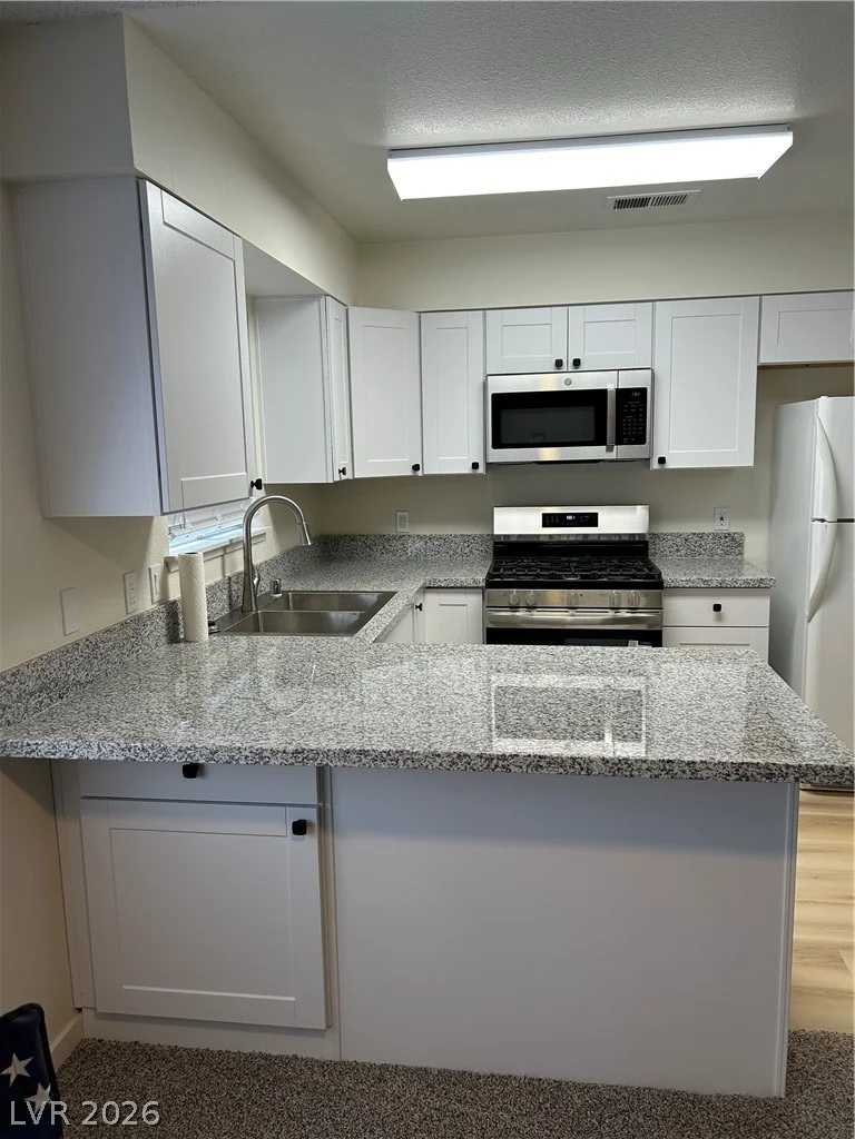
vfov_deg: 67.3
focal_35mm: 26
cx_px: 428
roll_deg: +0.9
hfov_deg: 53.1
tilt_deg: -8.3
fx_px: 856
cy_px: 570
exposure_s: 1/120
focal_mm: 5.7
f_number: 1.5
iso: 40
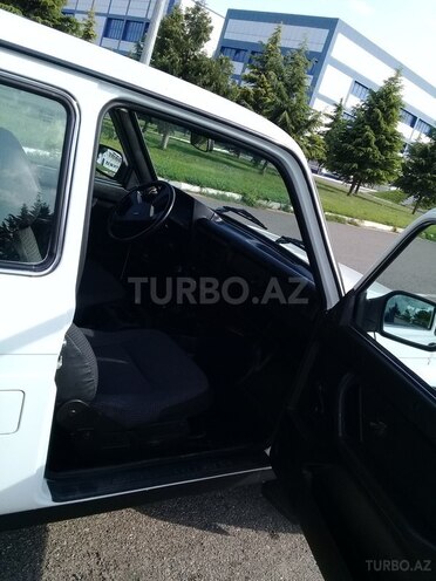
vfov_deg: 58.4
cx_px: 218
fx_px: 521
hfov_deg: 45.4
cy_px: 290
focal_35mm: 31
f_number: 2.2
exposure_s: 1/534
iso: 64
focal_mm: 3.3
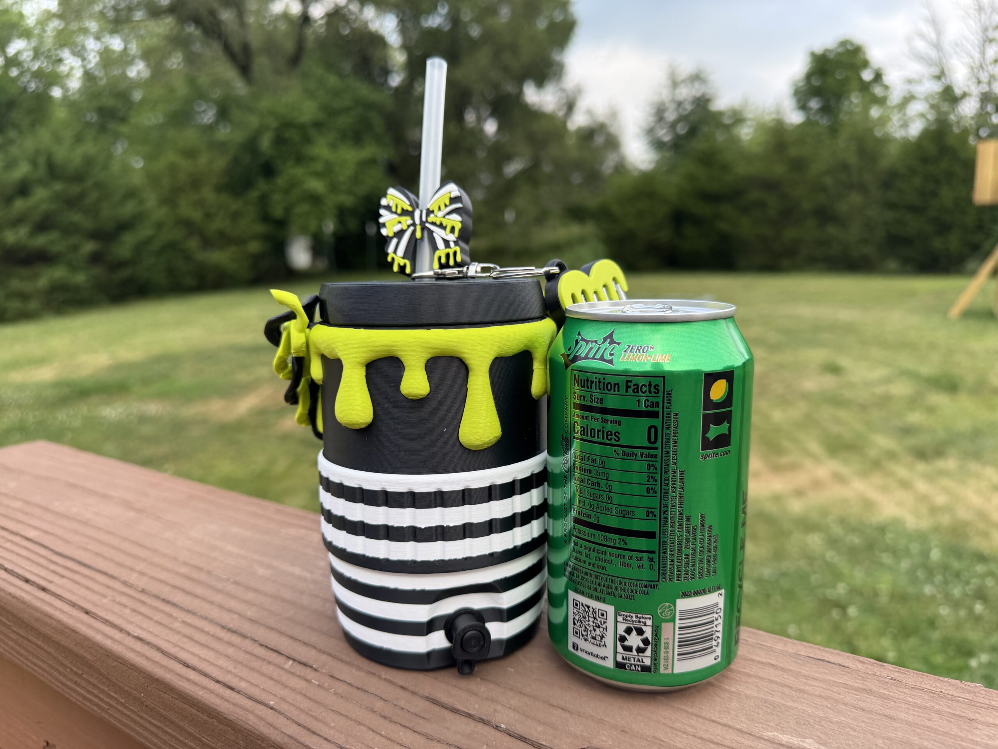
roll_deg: +0.8
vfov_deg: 56.8
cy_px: 374
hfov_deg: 71.6
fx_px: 692
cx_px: 499
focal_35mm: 24
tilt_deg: -8.9
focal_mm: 6.76
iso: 80
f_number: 1.78
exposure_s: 1/289
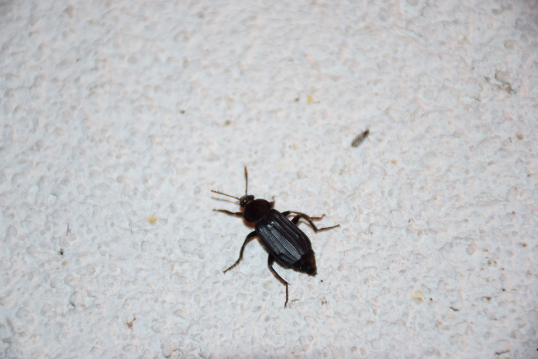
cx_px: 269
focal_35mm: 210
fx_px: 3138
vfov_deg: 6.5
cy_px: 180
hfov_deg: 9.8
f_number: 5.6
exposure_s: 1/60
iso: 400
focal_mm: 140
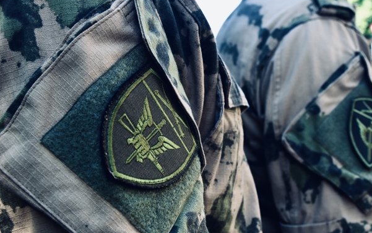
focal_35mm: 61
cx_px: 227
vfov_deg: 21.3
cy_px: 136
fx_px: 619
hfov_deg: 33.3
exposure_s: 1/250
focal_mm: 32
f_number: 8
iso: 400
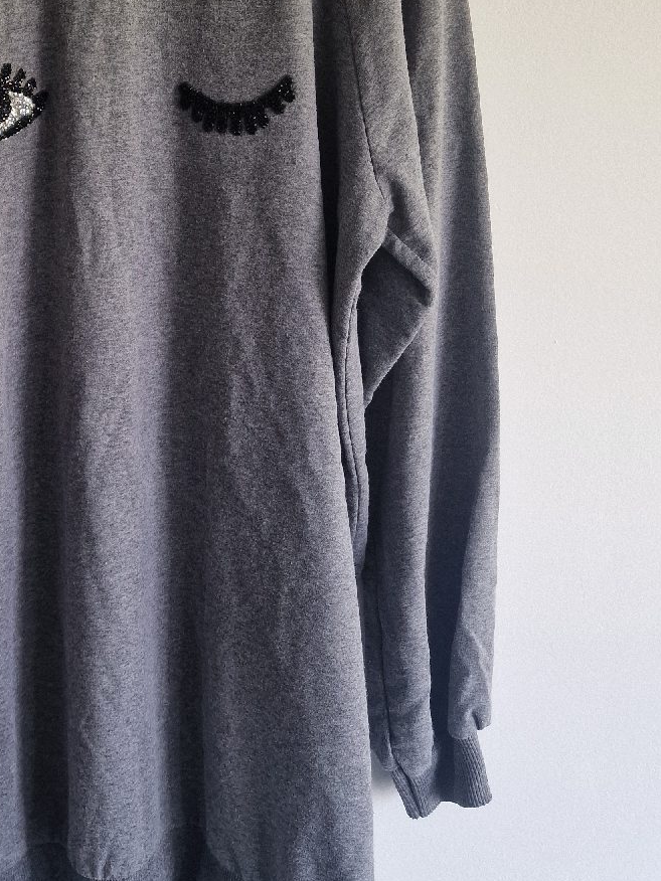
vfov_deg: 43.7
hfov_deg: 33.6
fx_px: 1069
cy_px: 248
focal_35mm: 42
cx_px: 156
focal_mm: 6.4
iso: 160
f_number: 1.8
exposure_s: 1/182
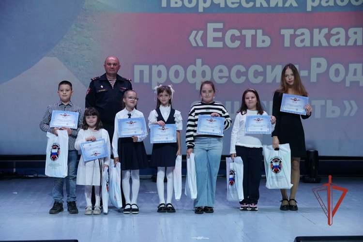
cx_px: 182
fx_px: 696
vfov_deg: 19.7
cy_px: 121
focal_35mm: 69
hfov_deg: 29.2
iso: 1250
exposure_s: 1/160
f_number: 5
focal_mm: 46
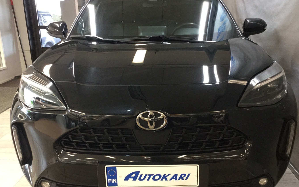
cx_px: 157
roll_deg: +2.3
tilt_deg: -17.5
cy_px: 101
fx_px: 285
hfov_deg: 55.3
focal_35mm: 35
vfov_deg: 36.3
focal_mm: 3.3
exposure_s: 1/33
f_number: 2.4
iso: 200
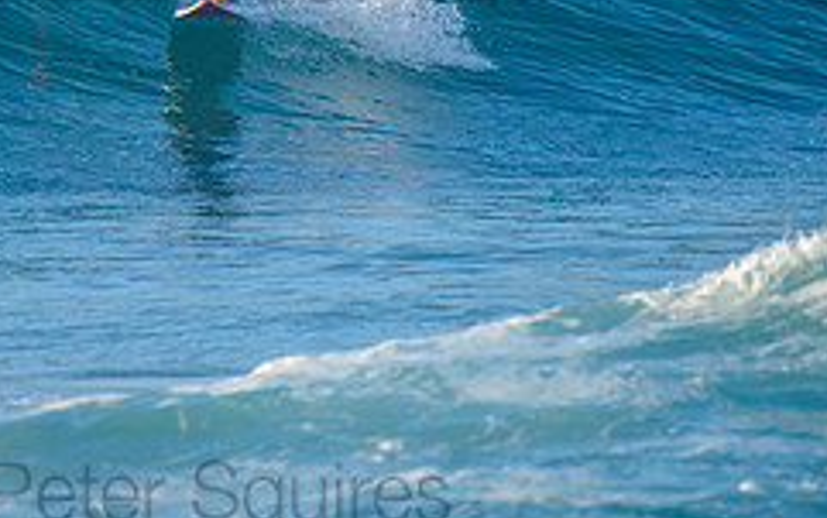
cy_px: -77
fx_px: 27651
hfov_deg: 1.7
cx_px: 185
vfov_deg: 1.1
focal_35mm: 1226
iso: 450
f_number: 5.6
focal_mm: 500
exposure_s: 1/2000
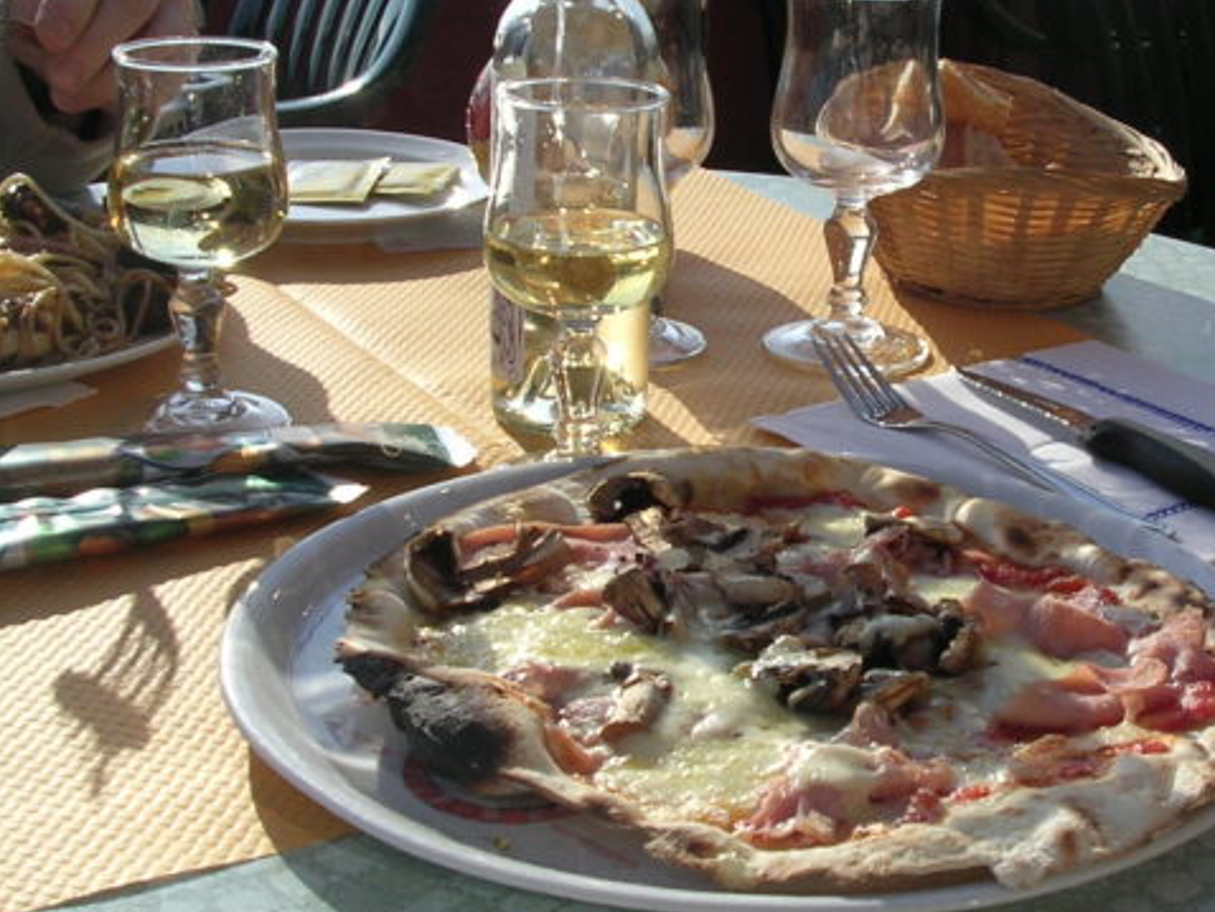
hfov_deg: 31.2
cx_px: 892
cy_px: 340
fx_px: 2142
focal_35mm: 61
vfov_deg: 24.0
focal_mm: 5.8
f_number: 5.6
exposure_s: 1/385
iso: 100
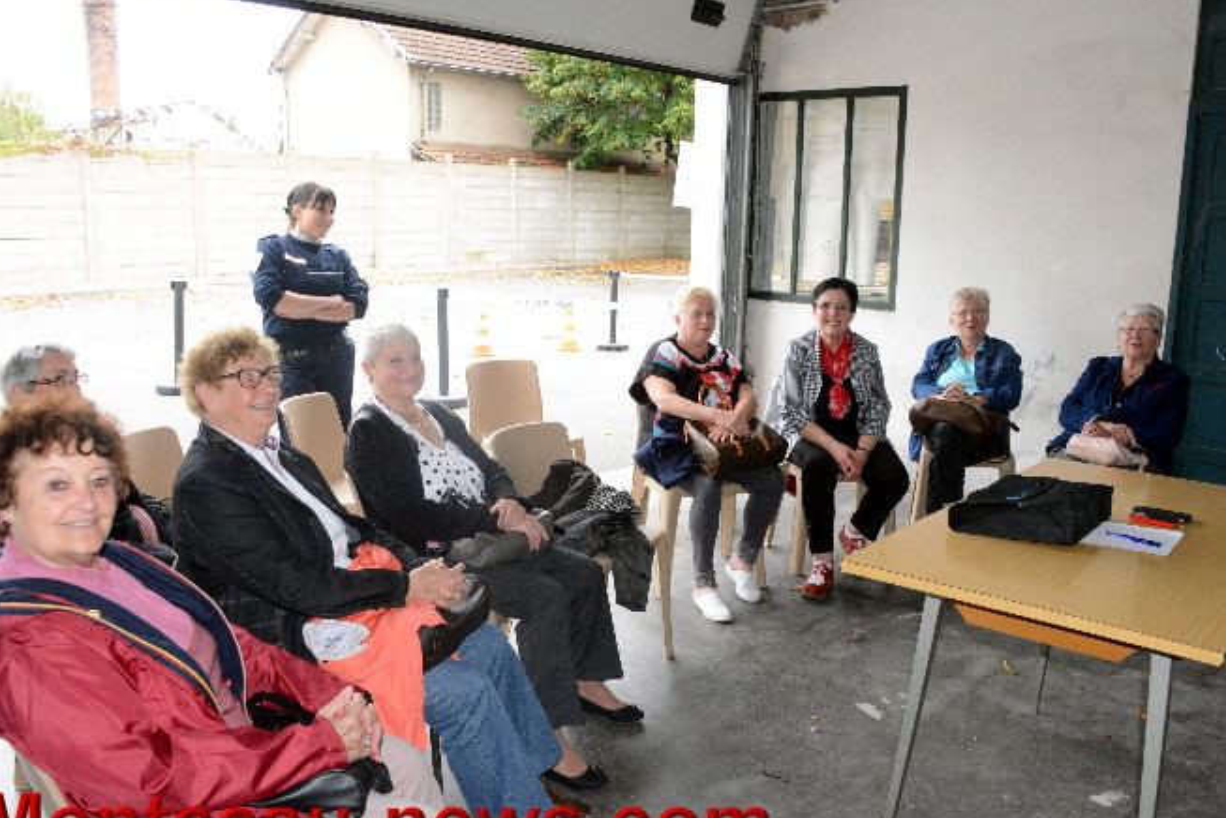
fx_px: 1022
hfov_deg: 61.9
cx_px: 627
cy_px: 423
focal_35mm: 30
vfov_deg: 43.6
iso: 6400
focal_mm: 28
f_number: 10
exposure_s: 1/250
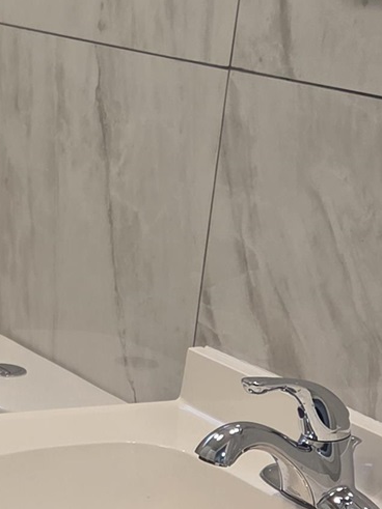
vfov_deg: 18.1
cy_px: 387
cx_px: -74
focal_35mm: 108
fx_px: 1590
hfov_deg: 13.3
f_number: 1.8
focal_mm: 5.4
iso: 125
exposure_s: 1/120
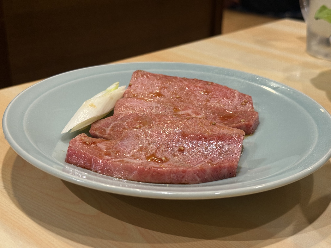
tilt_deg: -24.4
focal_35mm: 48
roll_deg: -2.1
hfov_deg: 39.7
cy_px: 124
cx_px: 166
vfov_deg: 30.3
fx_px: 459
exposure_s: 1/60
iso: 125
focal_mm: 6.76
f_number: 1.78
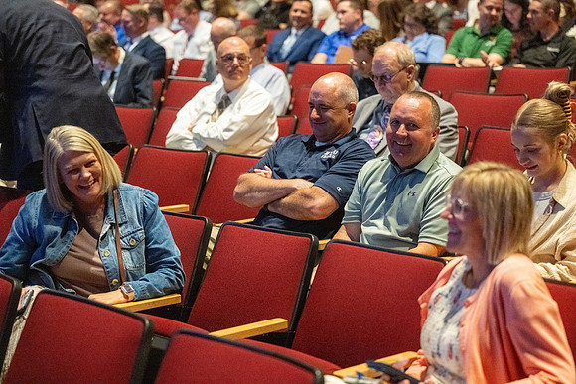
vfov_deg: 17.7
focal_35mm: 77
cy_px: 192
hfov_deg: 26.3
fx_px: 1232
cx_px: 288
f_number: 2.8
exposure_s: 1/100
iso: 12800
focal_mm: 77
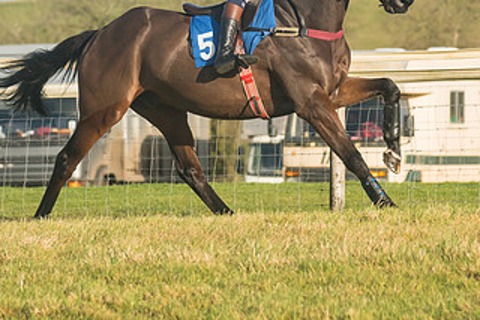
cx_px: 234
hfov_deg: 4.9
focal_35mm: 420
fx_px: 5597
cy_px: 86
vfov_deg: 3.3
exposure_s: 1/5000
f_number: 5
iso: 400
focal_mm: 155
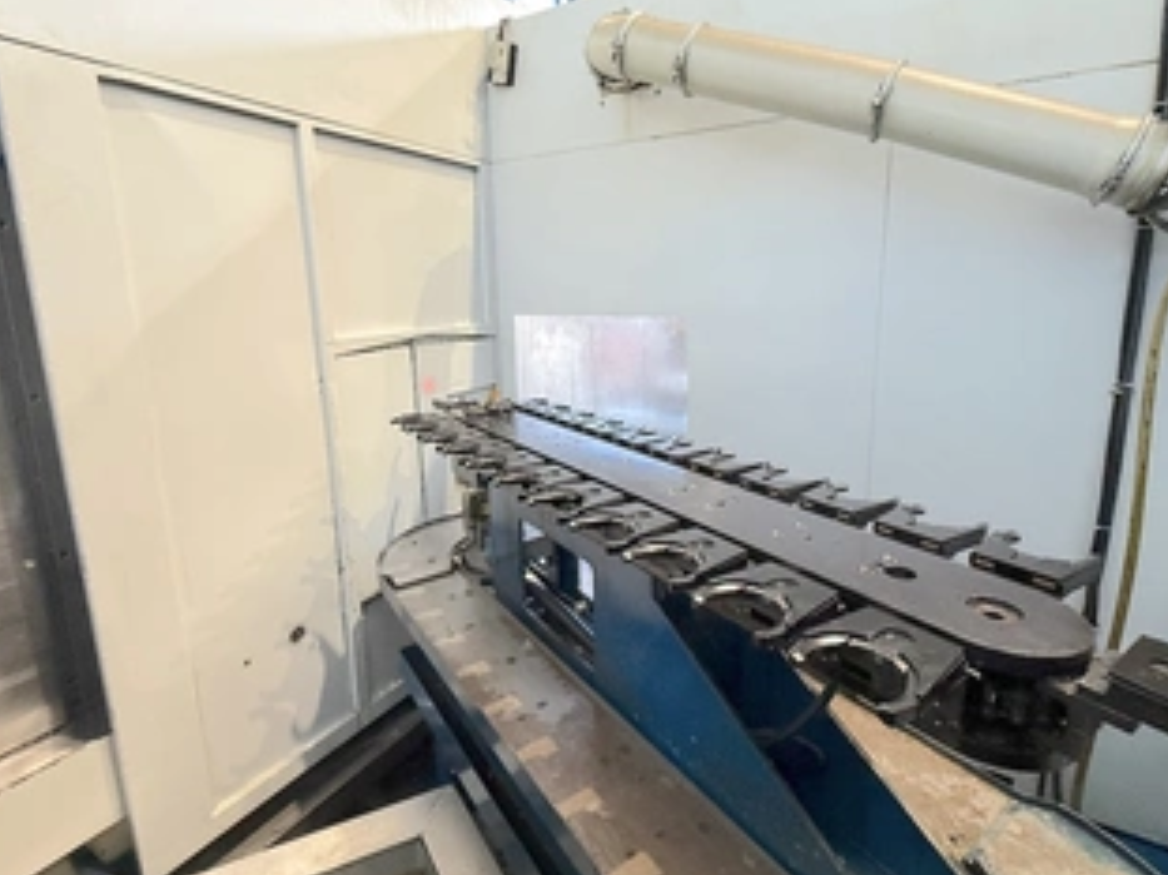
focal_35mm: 18
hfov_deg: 87.7
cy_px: 398
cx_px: 605
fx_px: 607
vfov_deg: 71.4
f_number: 2.2
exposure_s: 1/50
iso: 400
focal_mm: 2.22
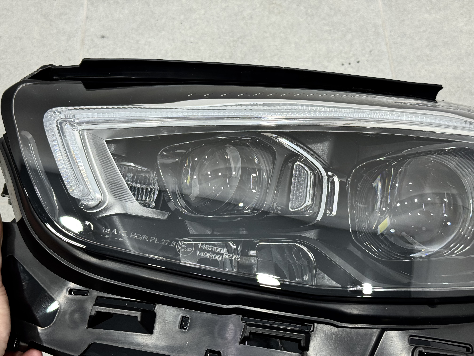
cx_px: 237
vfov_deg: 30.3
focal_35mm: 48
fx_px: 657
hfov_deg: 39.7
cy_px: 178
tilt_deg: -59.2
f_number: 1.78
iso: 50
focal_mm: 6.76
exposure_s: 1/100
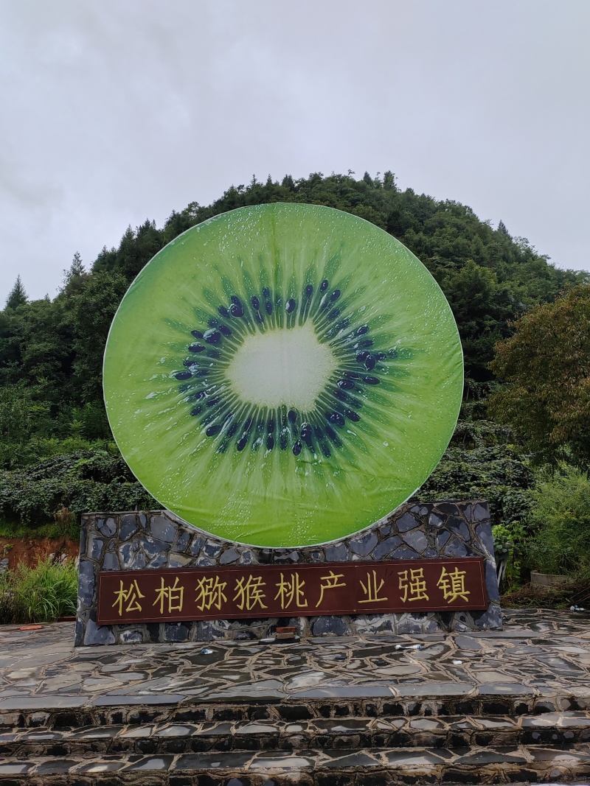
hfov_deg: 51.3
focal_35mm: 27
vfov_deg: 65.3
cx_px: 295
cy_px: 393
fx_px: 614
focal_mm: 5.52
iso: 100
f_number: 1.9
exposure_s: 1/1600
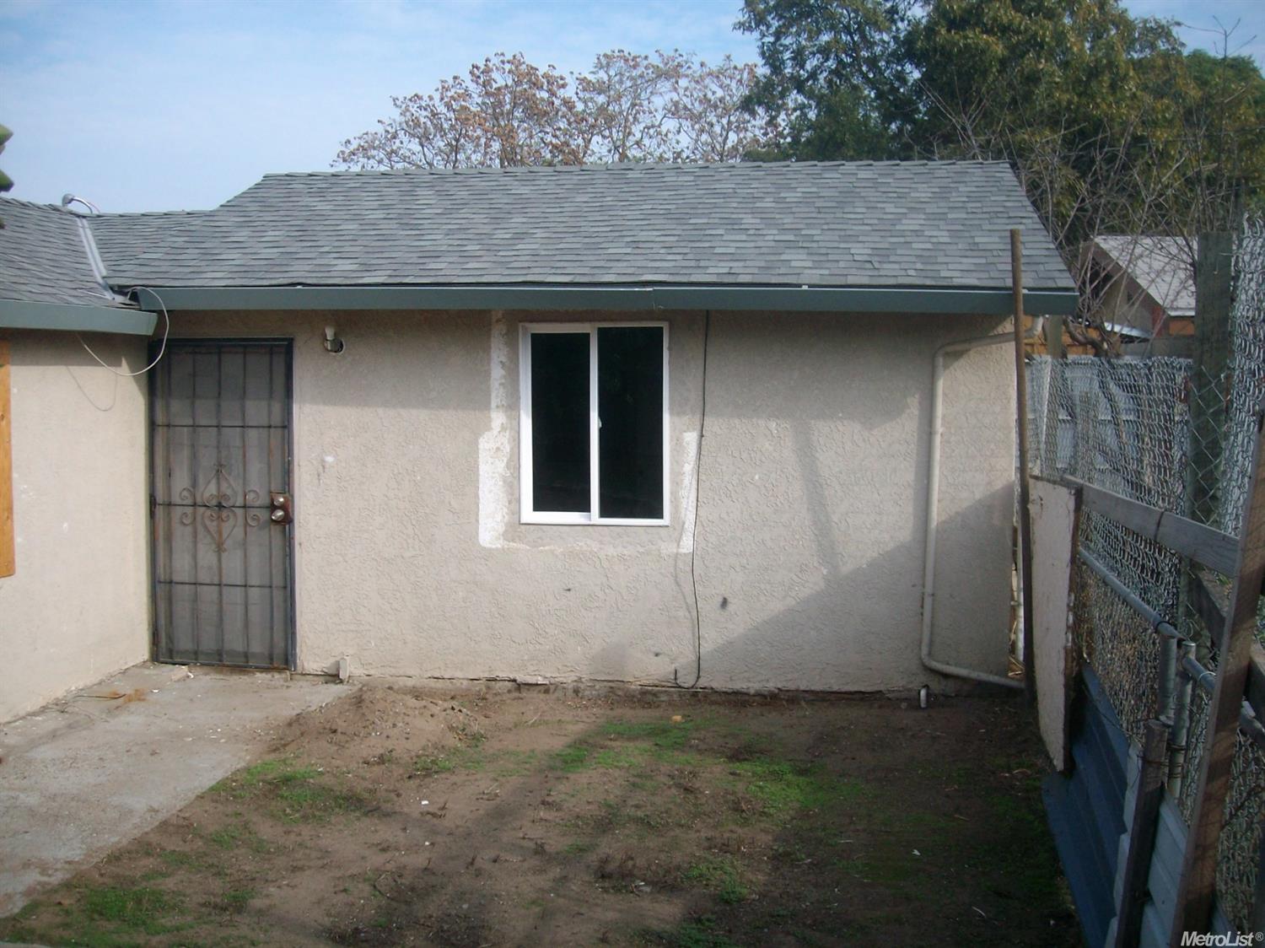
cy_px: 474
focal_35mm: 35
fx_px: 1279
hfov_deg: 52.6
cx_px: 632
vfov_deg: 40.7
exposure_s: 1/156
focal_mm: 5.8
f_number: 7.2
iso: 80
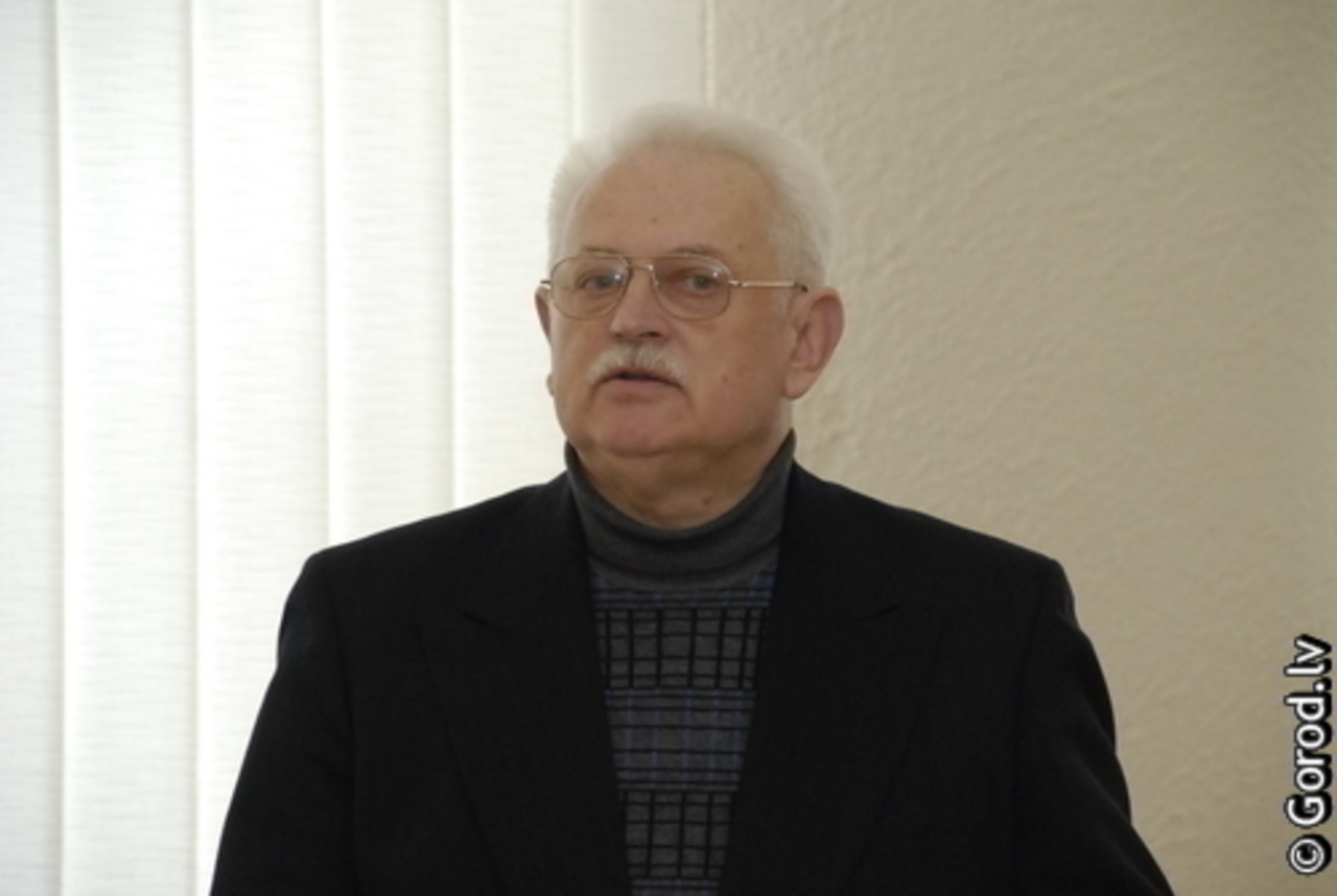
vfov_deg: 6.8
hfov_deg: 10.1
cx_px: 668
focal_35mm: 202
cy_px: 448
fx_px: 7533
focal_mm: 135
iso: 1250
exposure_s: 1/180
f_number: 5.6
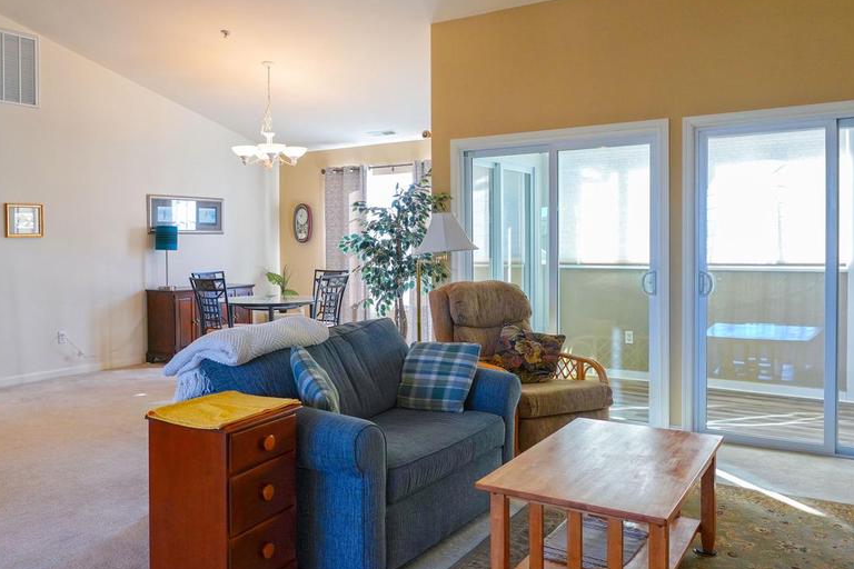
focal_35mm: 30
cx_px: 379
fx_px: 712
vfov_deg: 43.5
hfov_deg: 61.8
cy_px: 256
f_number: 4
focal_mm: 16
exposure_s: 1/160
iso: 640
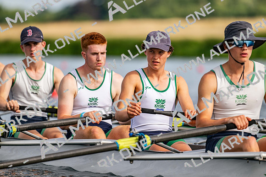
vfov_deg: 3.4
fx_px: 2956
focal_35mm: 400
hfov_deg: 5.2
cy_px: 88
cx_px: 133
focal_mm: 400
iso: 280
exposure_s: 1/2500
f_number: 4.5
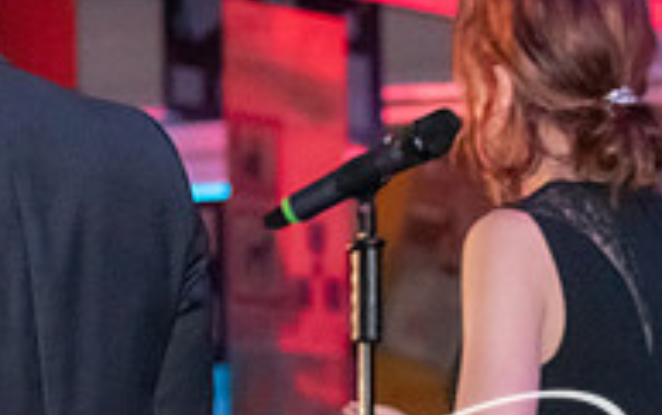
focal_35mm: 322
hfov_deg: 6.5
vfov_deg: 4.1
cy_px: 259
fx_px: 5814
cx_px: 151
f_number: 4.5
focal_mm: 70
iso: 6400
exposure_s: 1/60
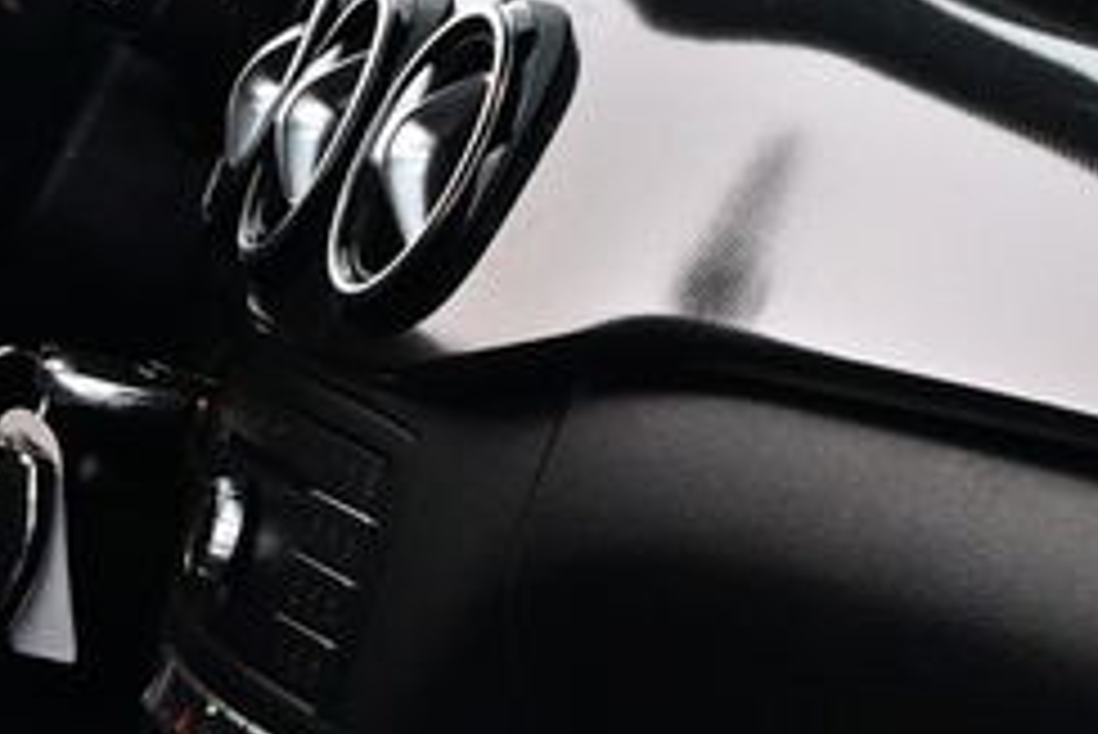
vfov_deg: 6.7
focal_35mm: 204
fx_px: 6225
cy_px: 572
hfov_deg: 9.8
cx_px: -428
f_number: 5
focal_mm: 20.5
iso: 2000
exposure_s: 1/30
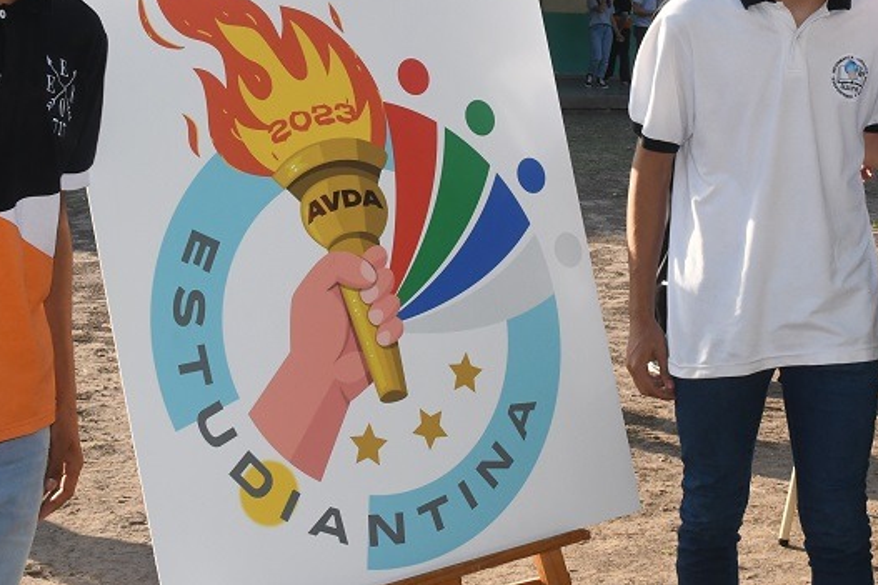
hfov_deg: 27.3
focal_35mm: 74
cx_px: 501
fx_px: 1804
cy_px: 157
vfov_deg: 18.3
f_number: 16
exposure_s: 1/250
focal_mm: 26
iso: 1000
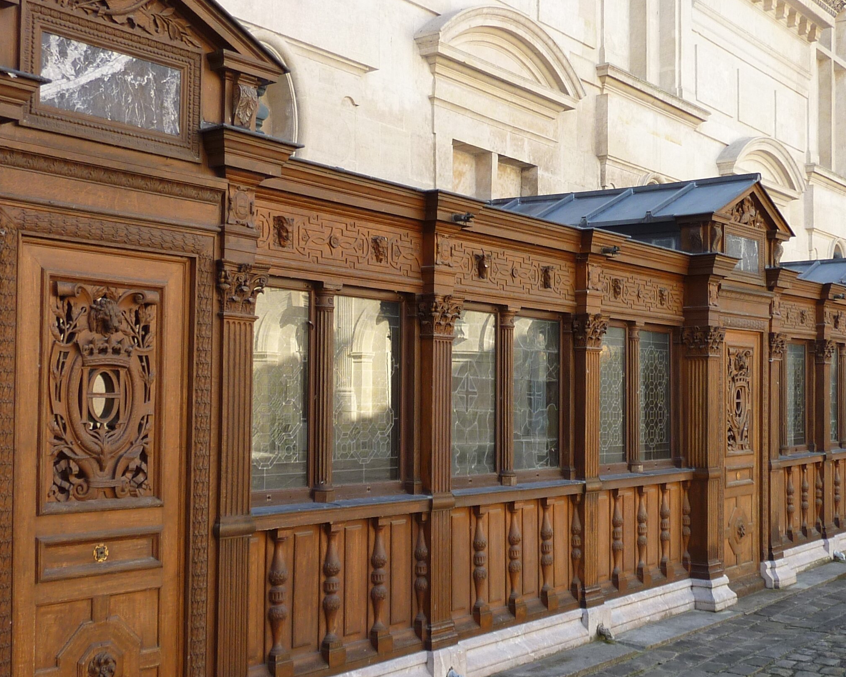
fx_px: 1102
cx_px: 506
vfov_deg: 34.1
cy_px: 395
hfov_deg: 41.8
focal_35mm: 44
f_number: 3.3
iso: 80
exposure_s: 1/100
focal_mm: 4.1
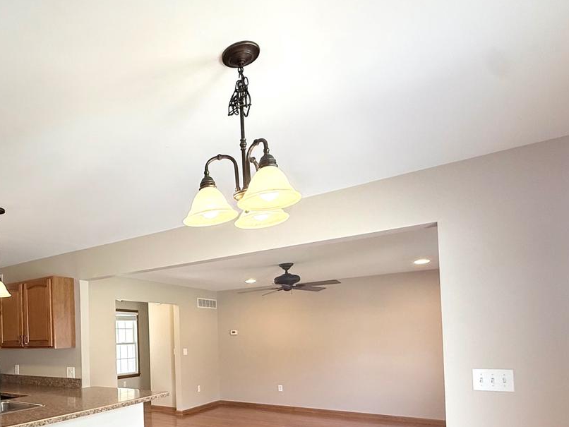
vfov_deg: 52.0
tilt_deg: +0.5
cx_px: 121
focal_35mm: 25
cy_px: 332
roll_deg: +0.9
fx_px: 411
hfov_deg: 63.8
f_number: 2.2
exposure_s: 1/120
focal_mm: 2.22
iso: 160
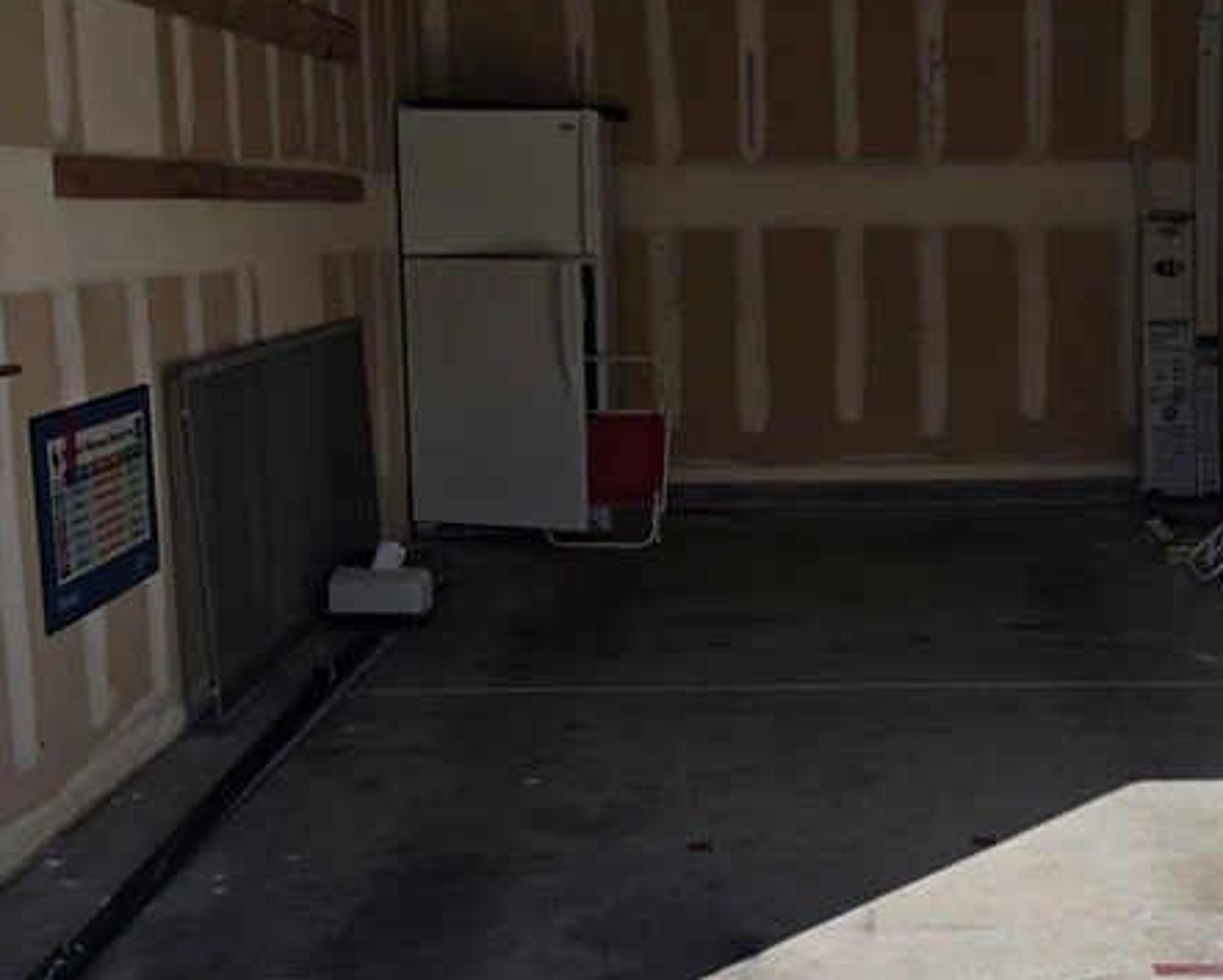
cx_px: 908
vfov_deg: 29.1
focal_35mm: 52
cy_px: 454
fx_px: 1883
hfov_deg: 35.2
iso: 64
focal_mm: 6.5
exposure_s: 1/7939
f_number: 1.4
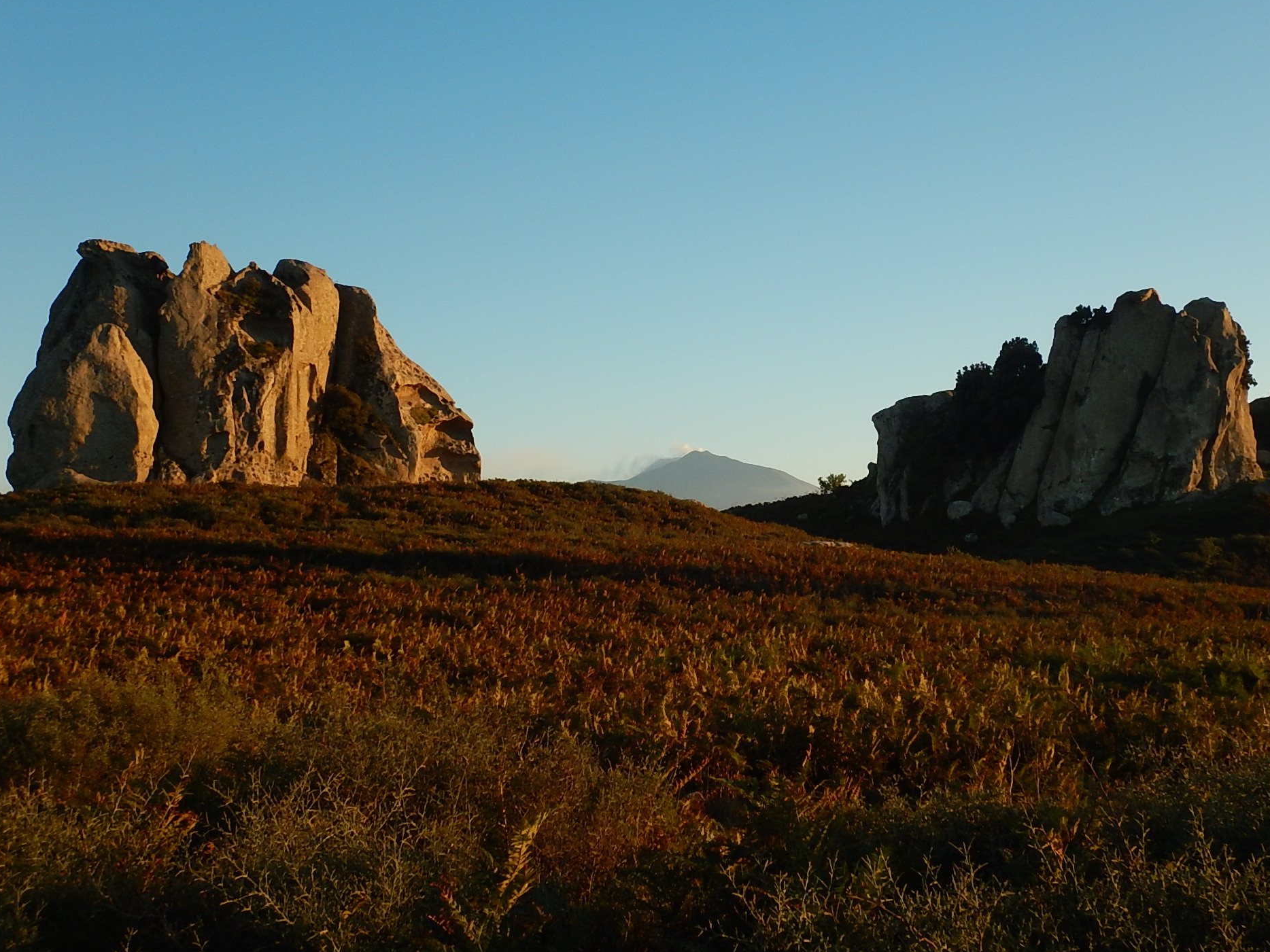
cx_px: 698
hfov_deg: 42.0
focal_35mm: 45
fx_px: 1651
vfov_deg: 32.2
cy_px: 434
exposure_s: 1/320
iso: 125
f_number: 4.2
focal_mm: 6.6
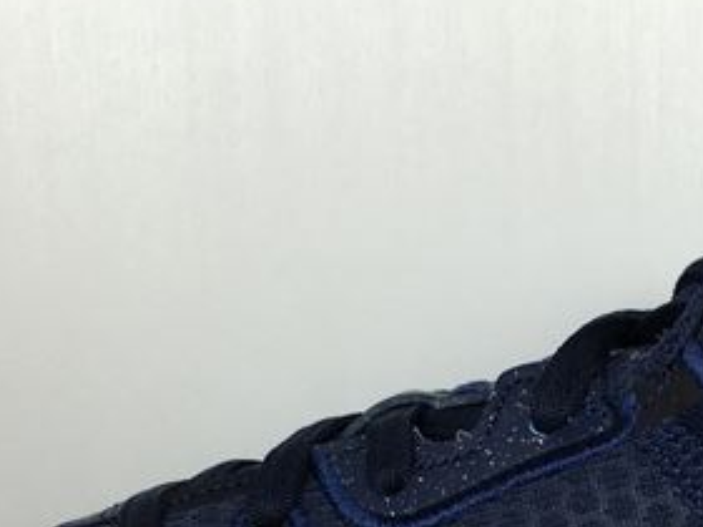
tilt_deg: -9.4
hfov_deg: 23.2
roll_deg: +0.6
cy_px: 640
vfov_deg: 17.0
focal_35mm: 83
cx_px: 582
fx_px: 1686
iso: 32
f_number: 2.2
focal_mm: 4.15
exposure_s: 1/120
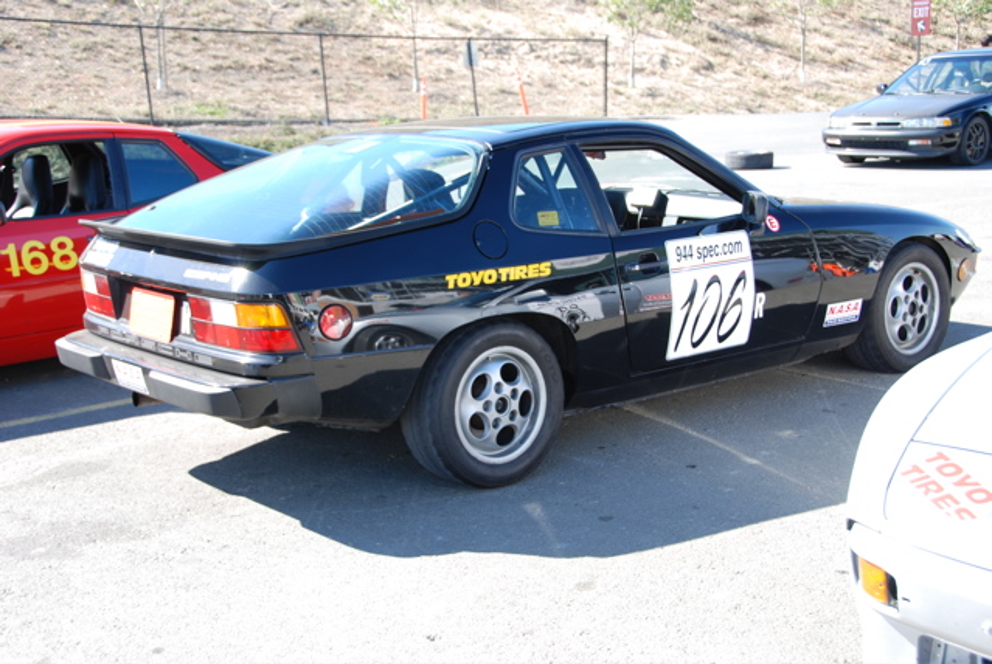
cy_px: 332
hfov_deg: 41.1
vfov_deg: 28.2
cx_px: 496
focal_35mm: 48
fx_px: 1324
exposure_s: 1/125
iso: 160
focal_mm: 32
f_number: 5.6
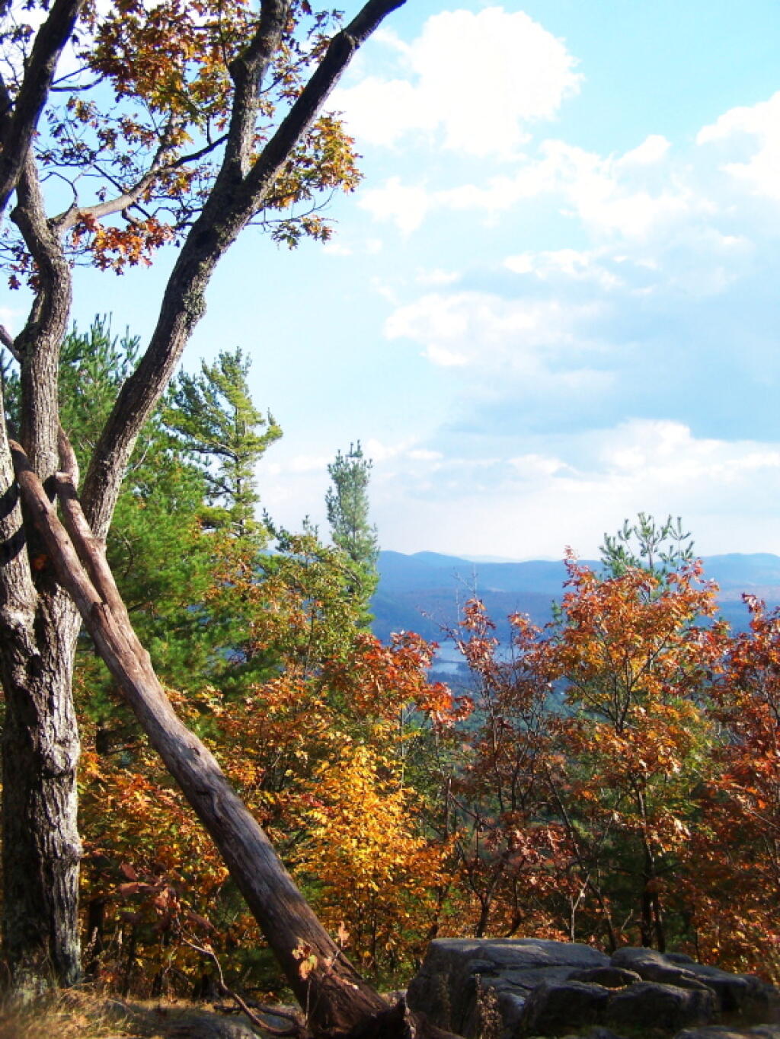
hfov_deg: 37.7
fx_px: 1141
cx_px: 390
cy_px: 520
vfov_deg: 49.0
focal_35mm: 38
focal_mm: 6.3
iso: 80
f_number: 2.8
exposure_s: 1/640
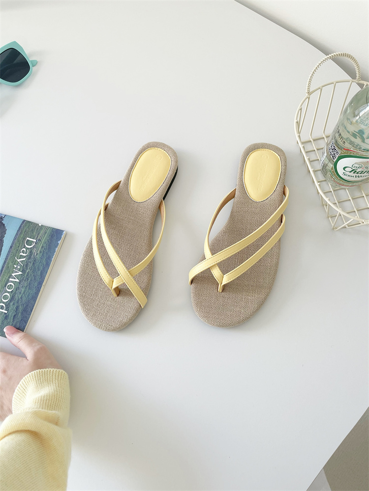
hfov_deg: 53.1
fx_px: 370
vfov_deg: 67.3
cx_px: 184
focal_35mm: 26
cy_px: 246
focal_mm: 4.2
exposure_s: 1/125
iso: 32
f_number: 1.6
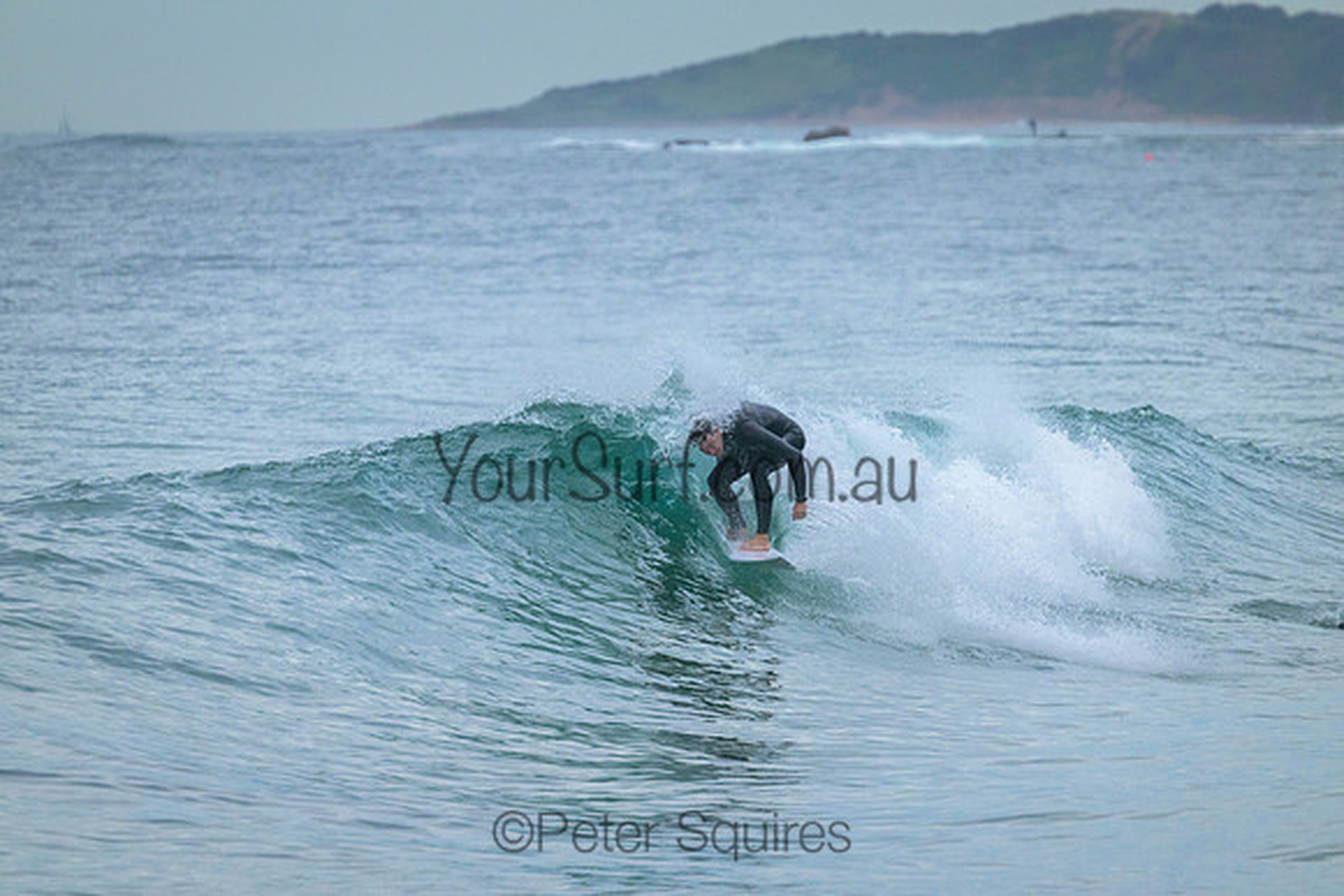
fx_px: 22778
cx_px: 672
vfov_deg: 2.3
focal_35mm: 610
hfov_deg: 3.4
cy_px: 448
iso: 3600
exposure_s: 1/1250
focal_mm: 610
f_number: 11
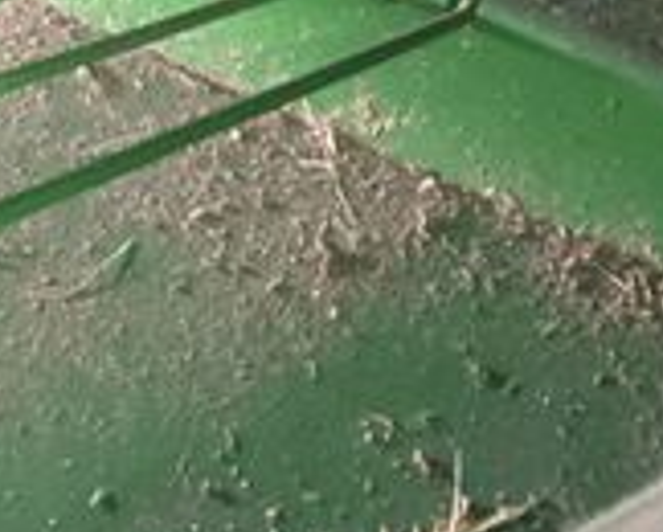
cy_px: -274
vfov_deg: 14.9
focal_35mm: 96
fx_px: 1886
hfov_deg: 17.1
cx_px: -448
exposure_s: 1/40
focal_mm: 3
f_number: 1.8
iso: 250
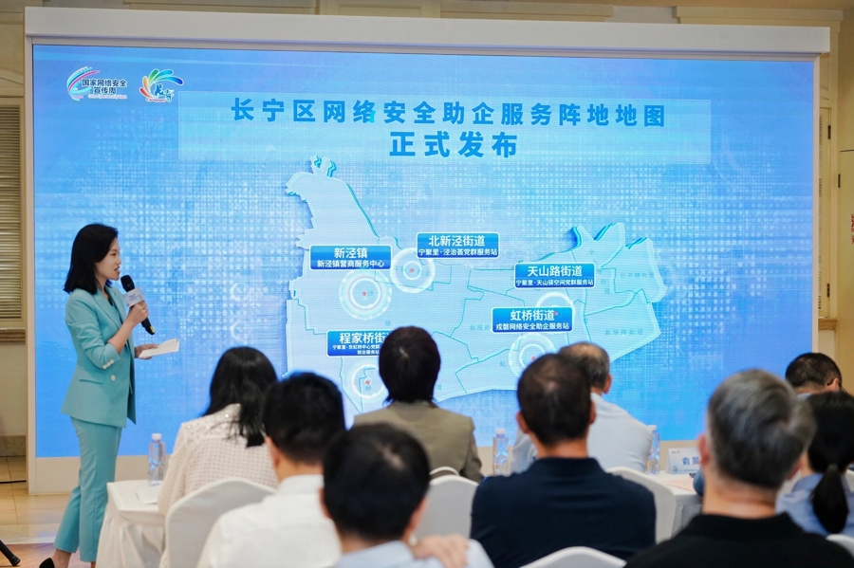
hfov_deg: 26.3
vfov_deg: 17.7
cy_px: 284
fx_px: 1826
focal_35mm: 77
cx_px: 427
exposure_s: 1/250
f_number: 4
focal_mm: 77
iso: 2000
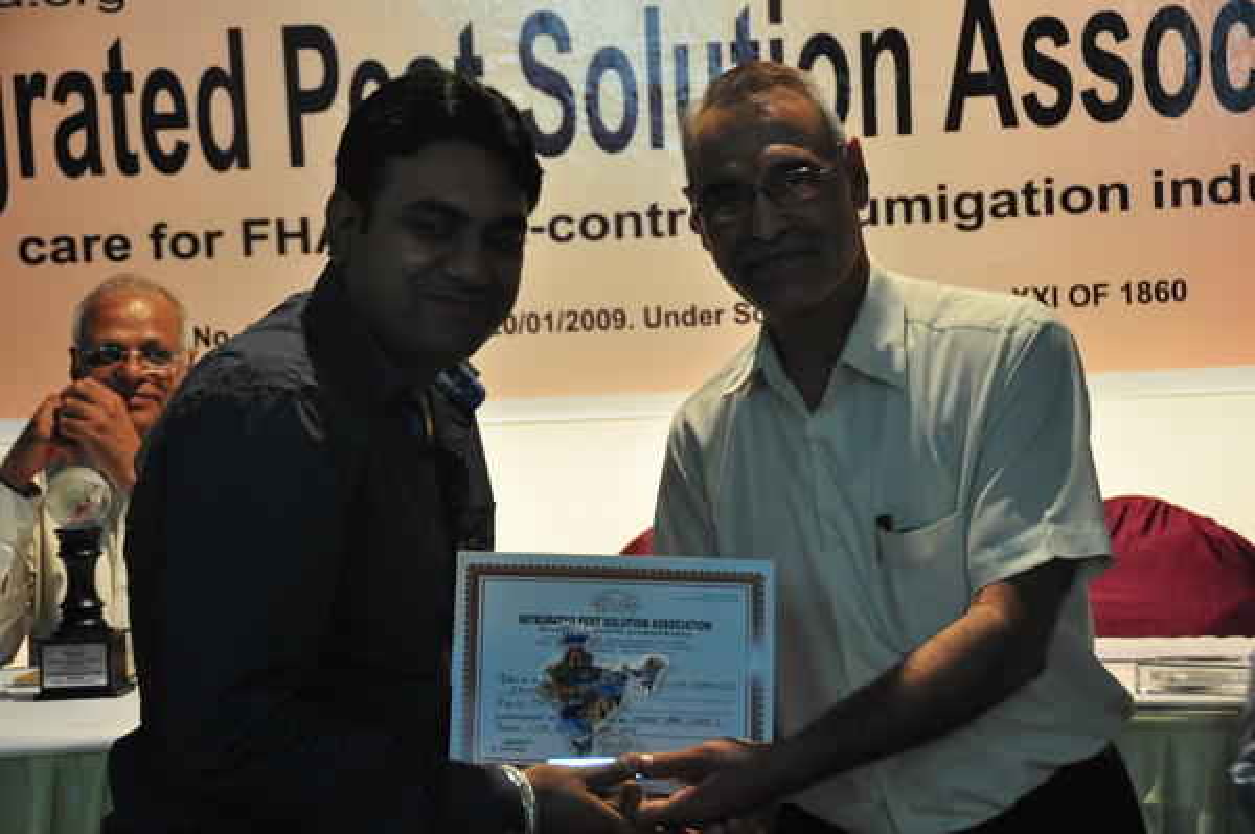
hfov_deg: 24.6
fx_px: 2874
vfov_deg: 16.5
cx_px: 628
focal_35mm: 82
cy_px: 417
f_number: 5
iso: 800
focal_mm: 55
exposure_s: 1/50
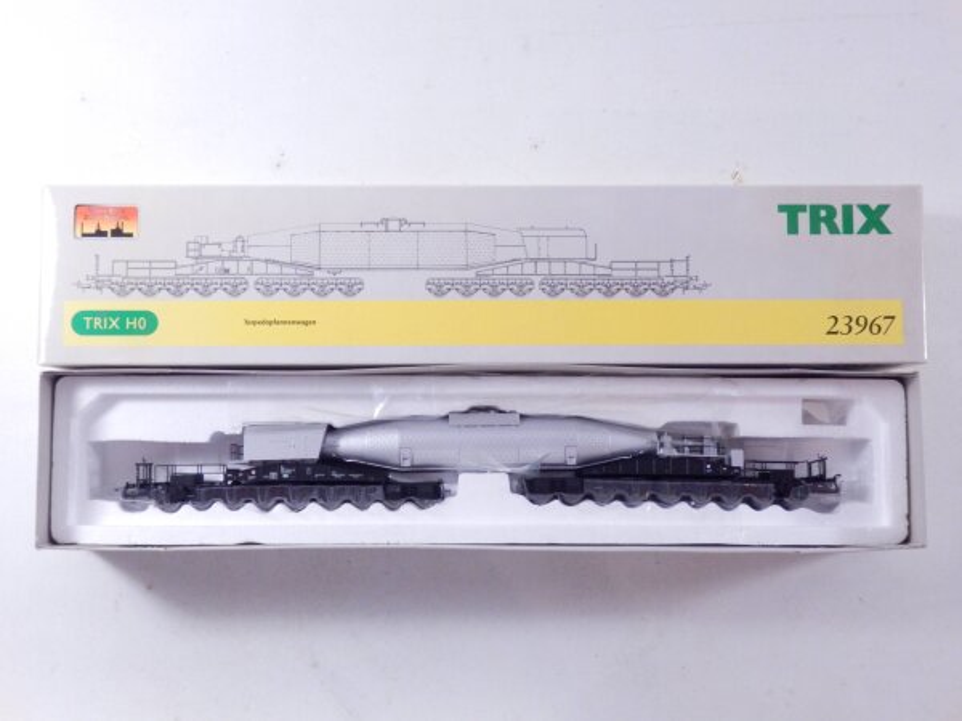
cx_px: 481
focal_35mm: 40
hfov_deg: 46.8
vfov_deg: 36.0
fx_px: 1112
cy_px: 360
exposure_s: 1/160
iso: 500
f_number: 3.7
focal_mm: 7.3
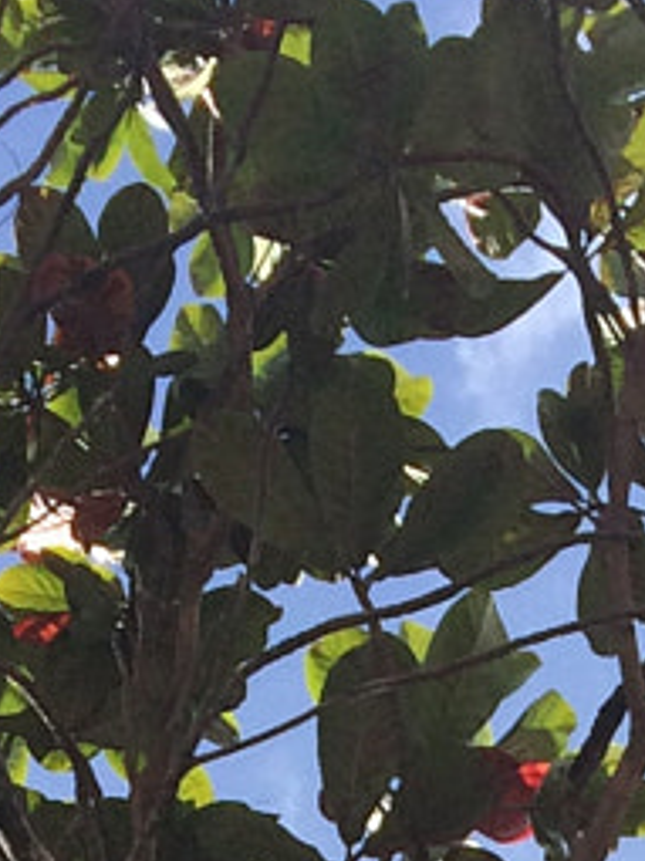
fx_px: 4525
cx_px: 463
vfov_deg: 9.6
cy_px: 2063
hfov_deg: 8.1
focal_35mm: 182
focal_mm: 4.15
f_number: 2.2
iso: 32
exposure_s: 1/1786
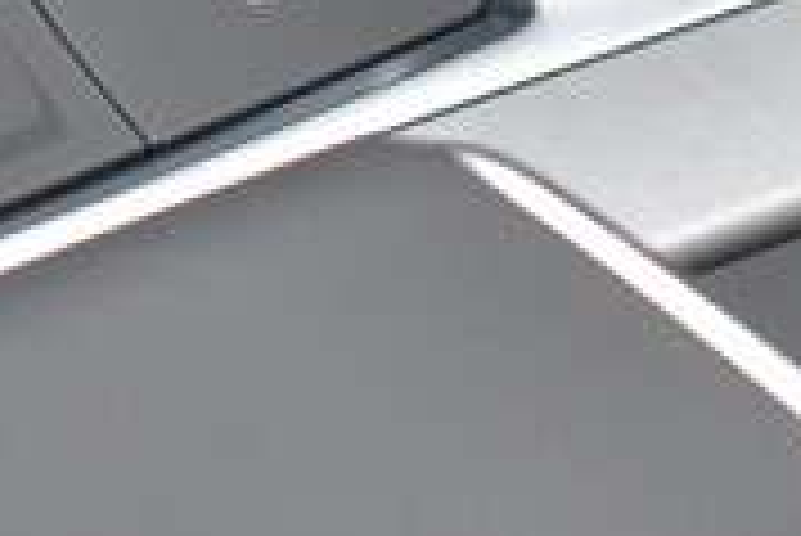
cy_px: -667
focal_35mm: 328
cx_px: -796
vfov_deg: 4.1
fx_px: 7304
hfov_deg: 6.1
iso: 400
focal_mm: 38
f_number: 5
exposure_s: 1/100
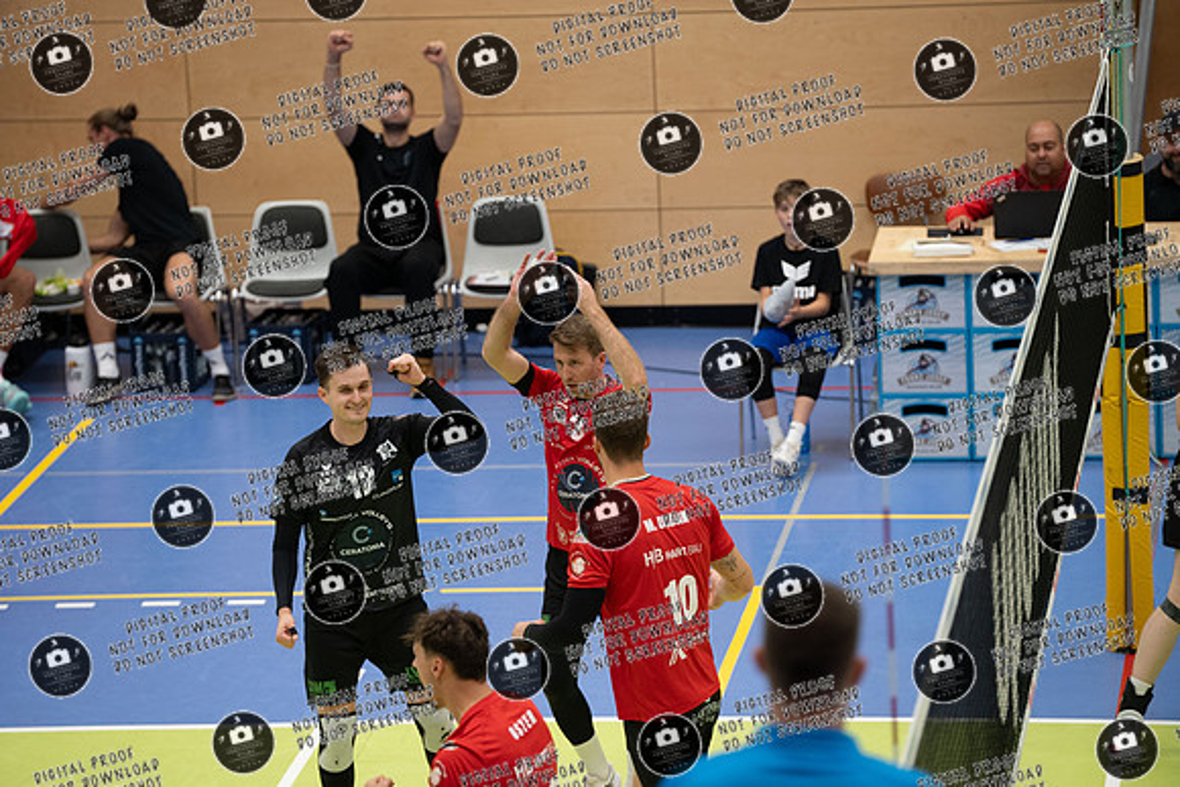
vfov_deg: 7.9
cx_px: 590
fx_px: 5737
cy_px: 394
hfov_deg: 11.7
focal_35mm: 175
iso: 2500
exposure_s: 1/1250
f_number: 3.2
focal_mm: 175
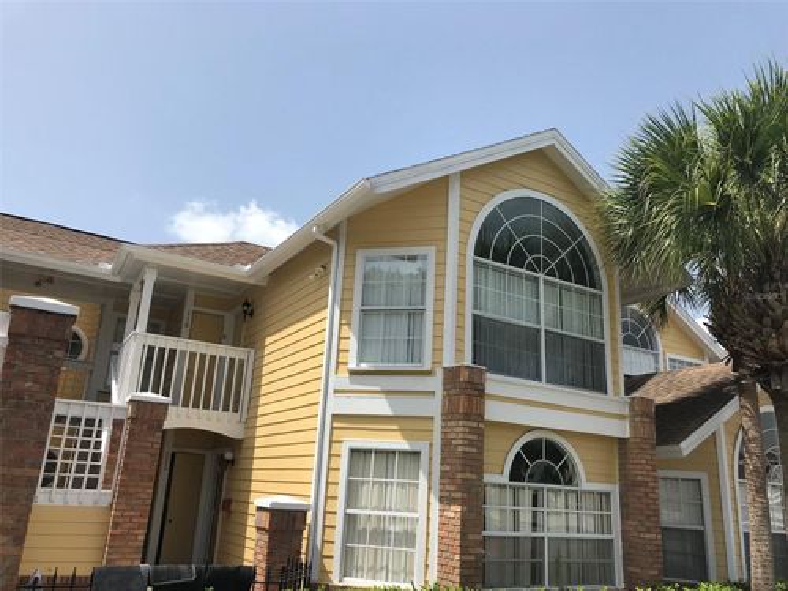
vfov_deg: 49.7
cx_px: 394
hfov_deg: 63.4
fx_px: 637
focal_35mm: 28
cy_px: 296
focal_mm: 3.99
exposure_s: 1/2457
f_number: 1.8
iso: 20
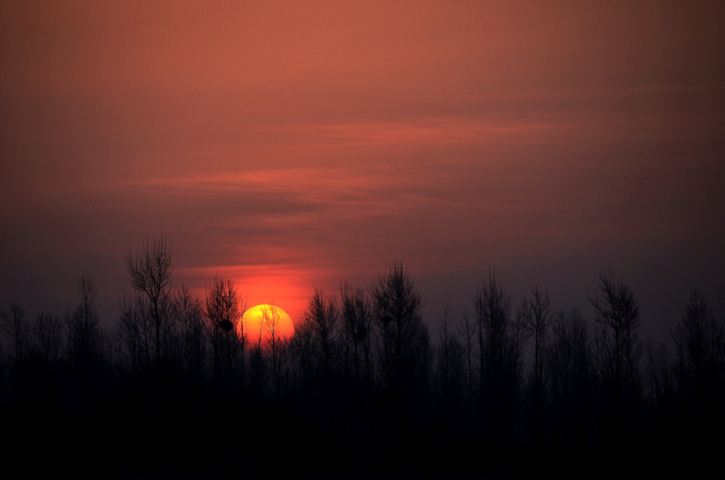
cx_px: 362
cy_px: 240
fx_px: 6029
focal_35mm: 300
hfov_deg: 6.9
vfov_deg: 4.6
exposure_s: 1/1000
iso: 500
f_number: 5.6
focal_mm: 200
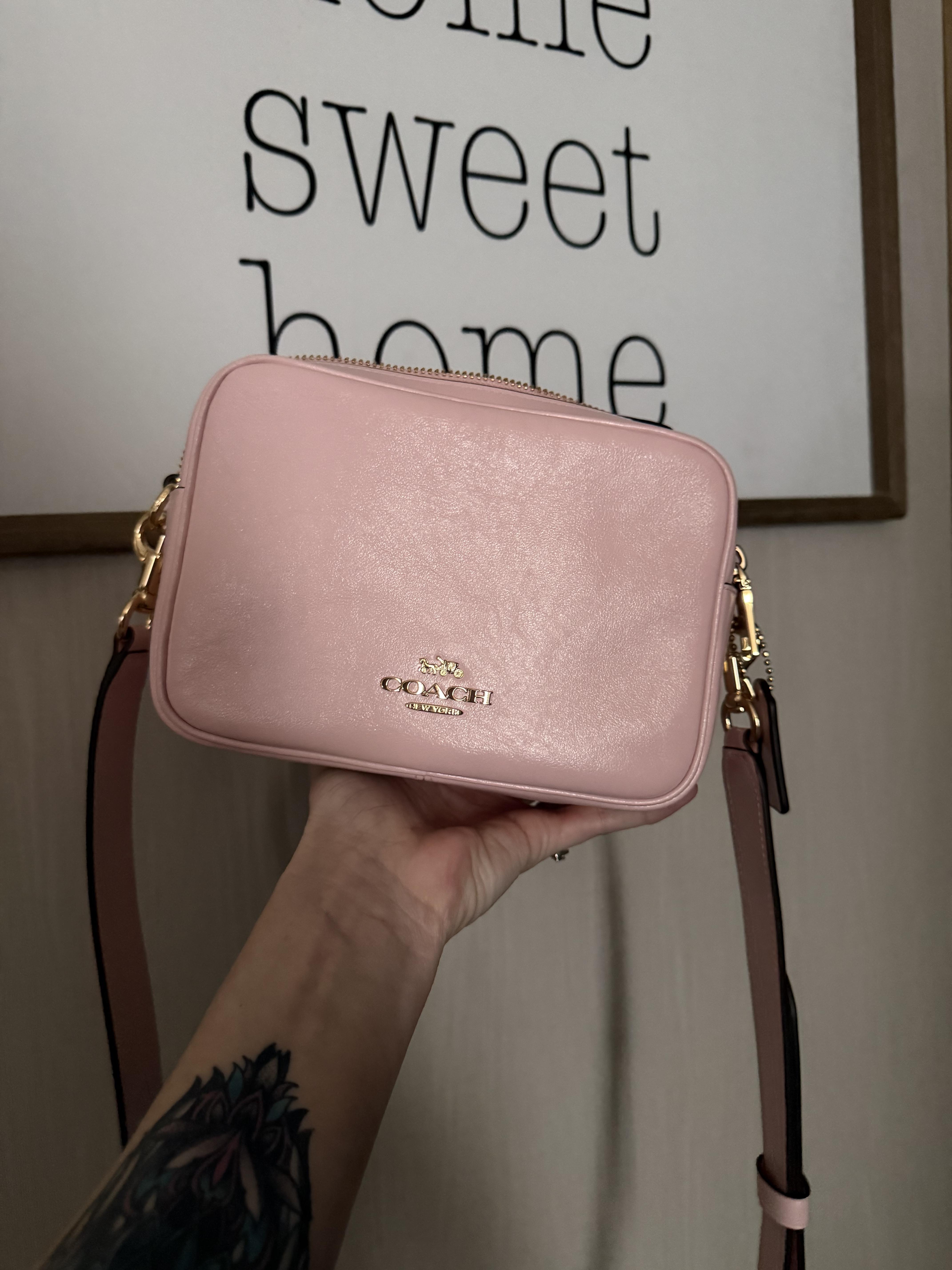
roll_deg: +2.9
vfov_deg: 71.6
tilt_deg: -1.8
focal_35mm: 24
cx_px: 476
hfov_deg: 56.8
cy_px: 635
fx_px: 880
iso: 1000
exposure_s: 1/35
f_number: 1.78
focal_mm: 6.76
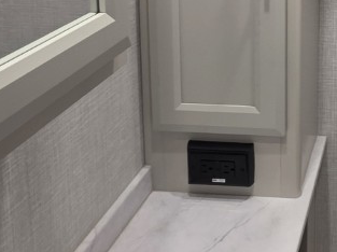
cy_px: -45
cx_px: 367
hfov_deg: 30.0
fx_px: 564
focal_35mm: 58
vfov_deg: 23.2
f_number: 1.9
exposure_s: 1/60
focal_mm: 2.2
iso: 160
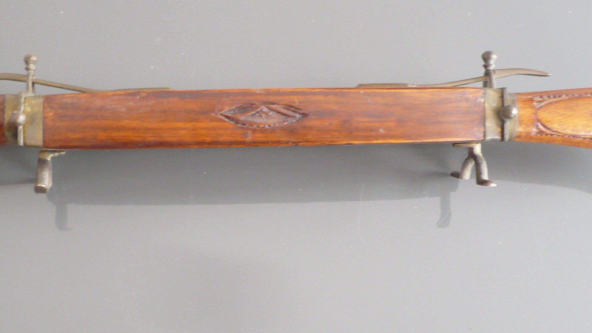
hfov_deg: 35.3
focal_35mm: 59
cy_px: 197
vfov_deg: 20.4
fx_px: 926
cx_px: 243
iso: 200
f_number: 2.8
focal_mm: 5.8
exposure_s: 1/20
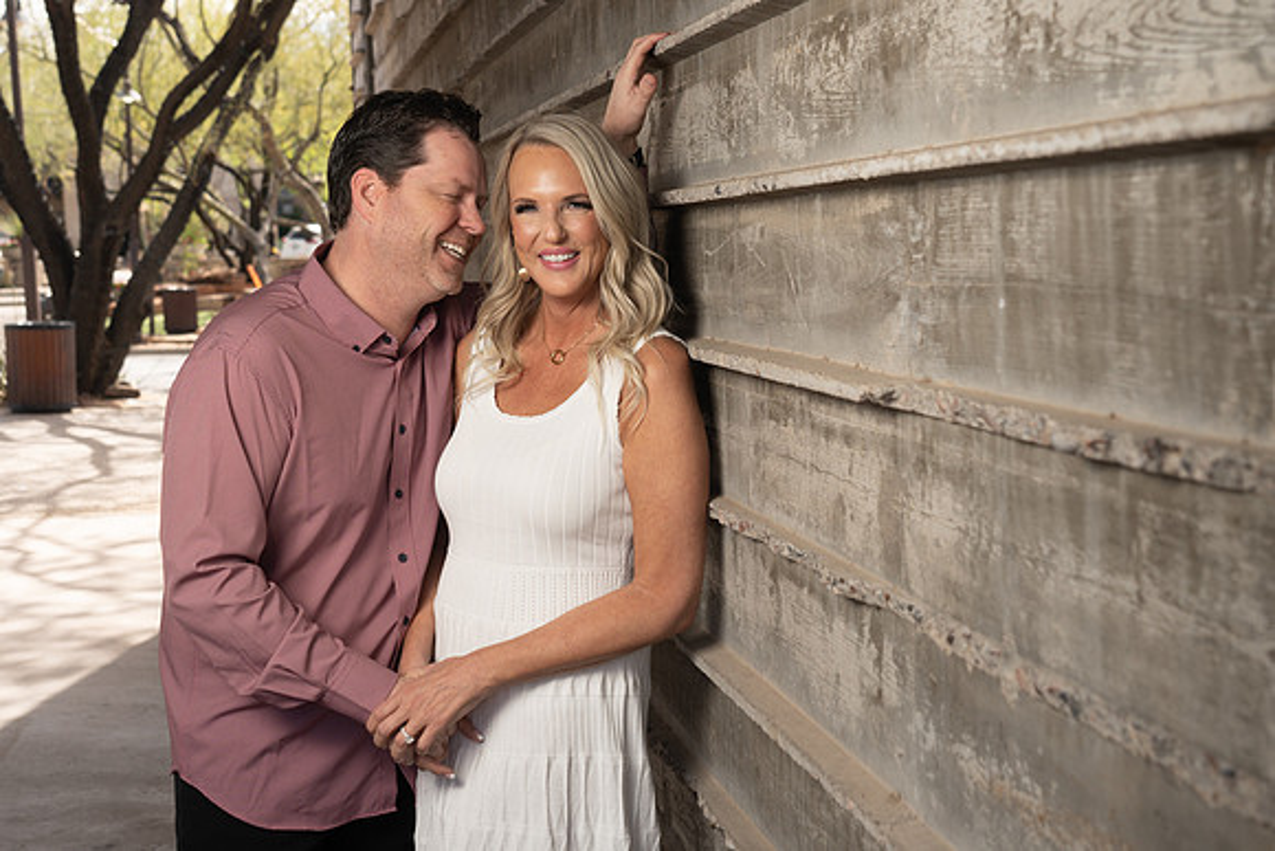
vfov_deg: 27.7
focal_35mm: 49
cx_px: 704
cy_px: 381
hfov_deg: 40.6
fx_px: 1721
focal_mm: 44
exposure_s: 1/200
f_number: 5.6
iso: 100
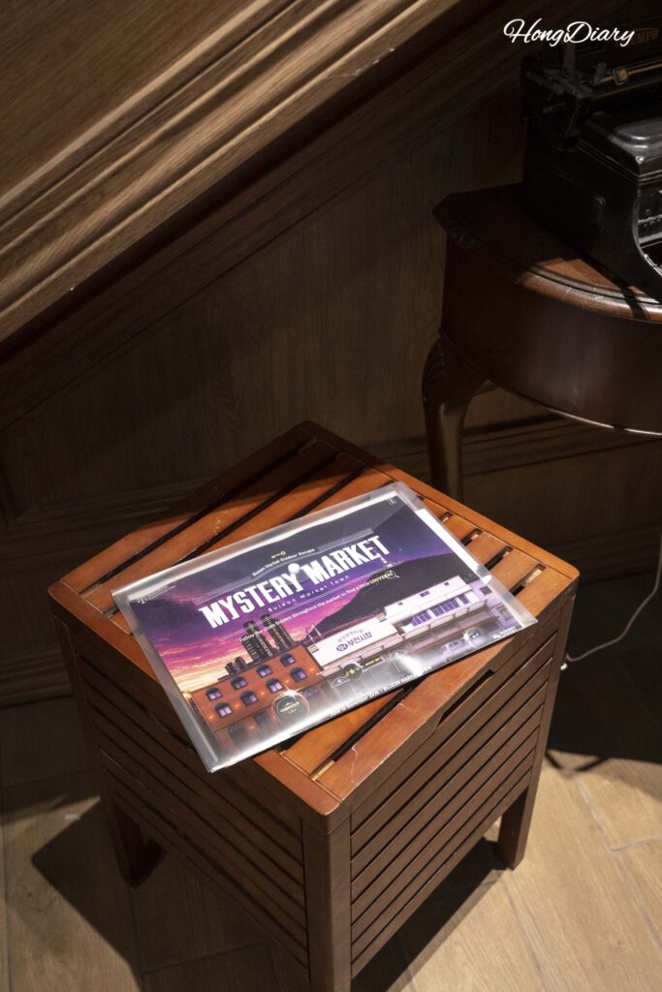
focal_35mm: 35
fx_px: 965
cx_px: 331
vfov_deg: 54.4
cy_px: 496
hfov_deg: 37.9
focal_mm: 35
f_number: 4.5
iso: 5000
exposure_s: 1/160
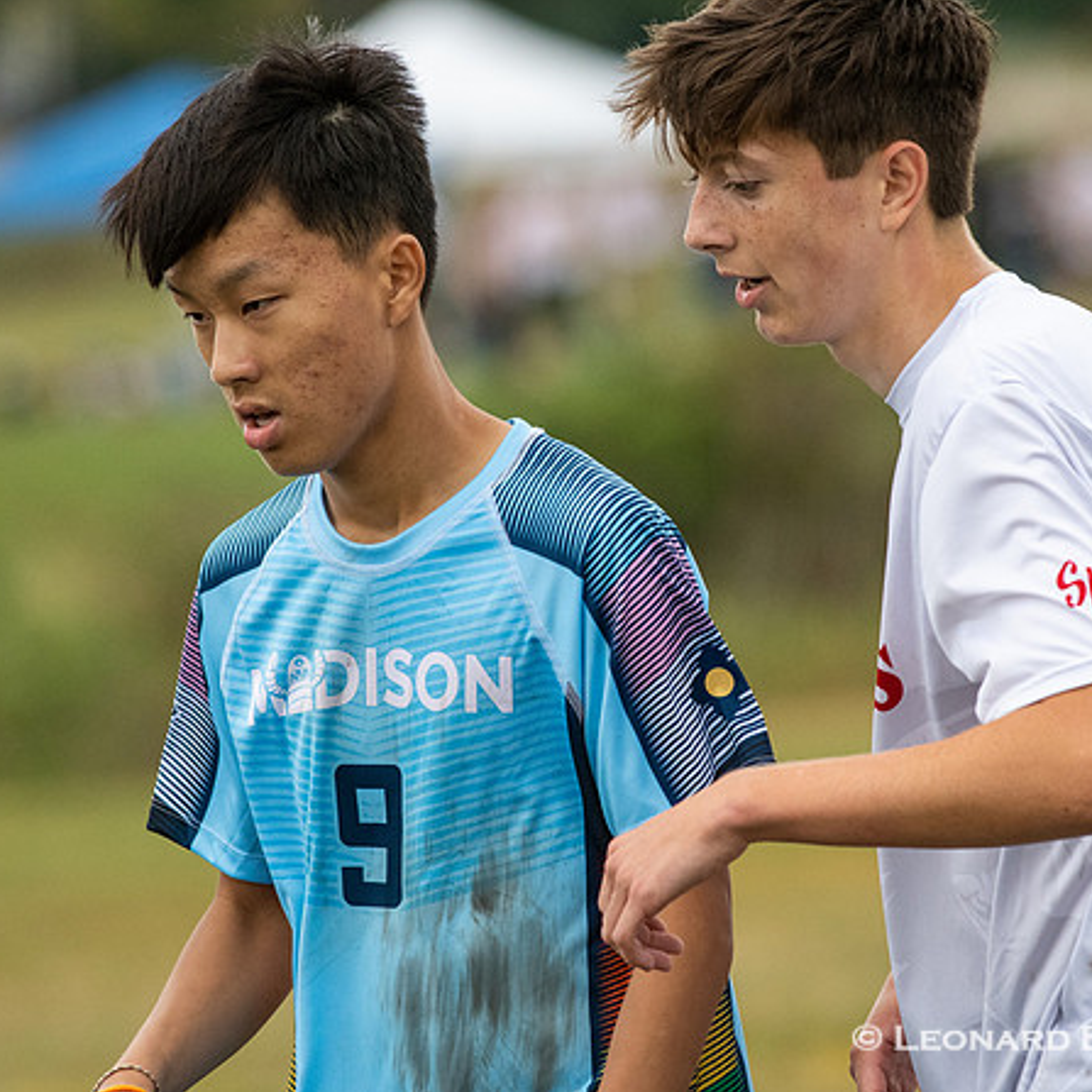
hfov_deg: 3.0
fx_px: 20736
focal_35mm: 581
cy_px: 548
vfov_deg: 3.0
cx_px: 620
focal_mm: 300
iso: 1600
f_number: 5.6
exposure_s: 1/2000
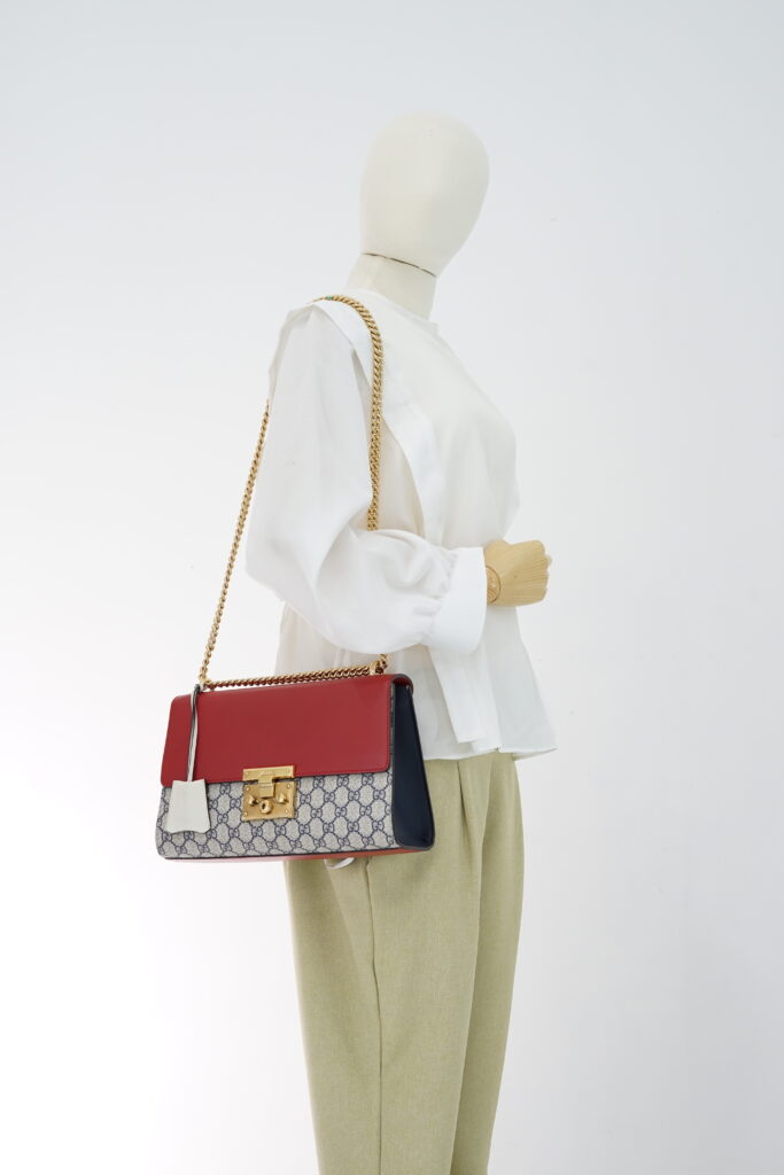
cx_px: 392
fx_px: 1633
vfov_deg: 39.6
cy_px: 588
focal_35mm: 50
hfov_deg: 27.0
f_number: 6.3
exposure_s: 1/13
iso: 640
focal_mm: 50
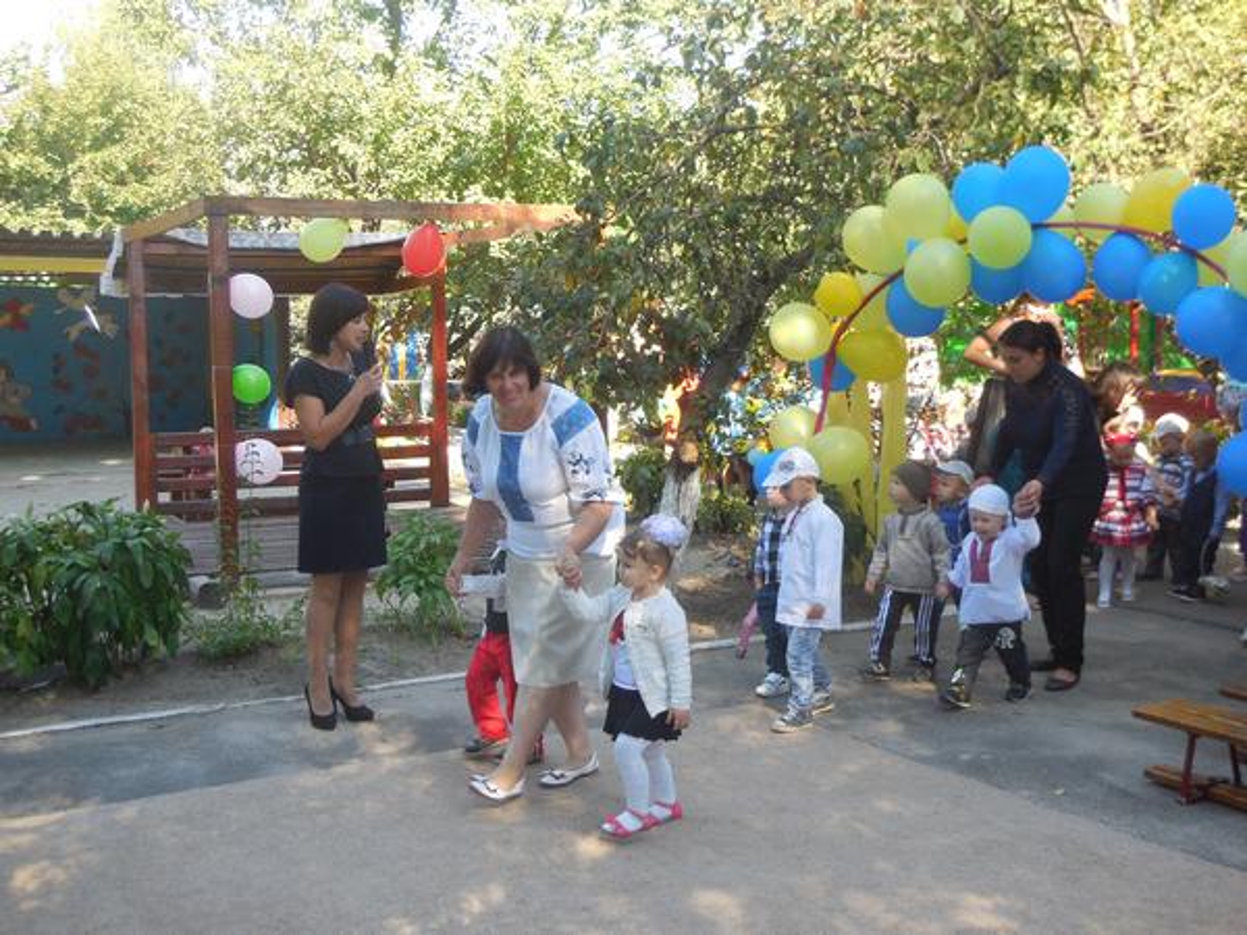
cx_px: 624
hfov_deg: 41.2
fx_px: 1657
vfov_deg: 31.5
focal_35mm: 46
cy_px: 468
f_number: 3.8
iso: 125
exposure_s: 1/125
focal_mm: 8.2
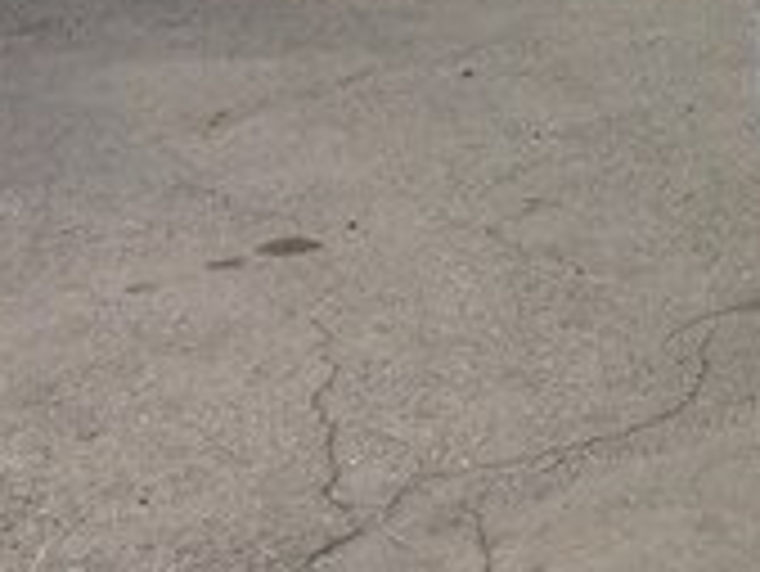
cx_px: 1178
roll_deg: -1.1
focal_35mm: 113
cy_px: -142
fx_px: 2483
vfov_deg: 12.8
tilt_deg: -9.2
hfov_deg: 15.8
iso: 32
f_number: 2.2
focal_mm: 4.15
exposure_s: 1/1709
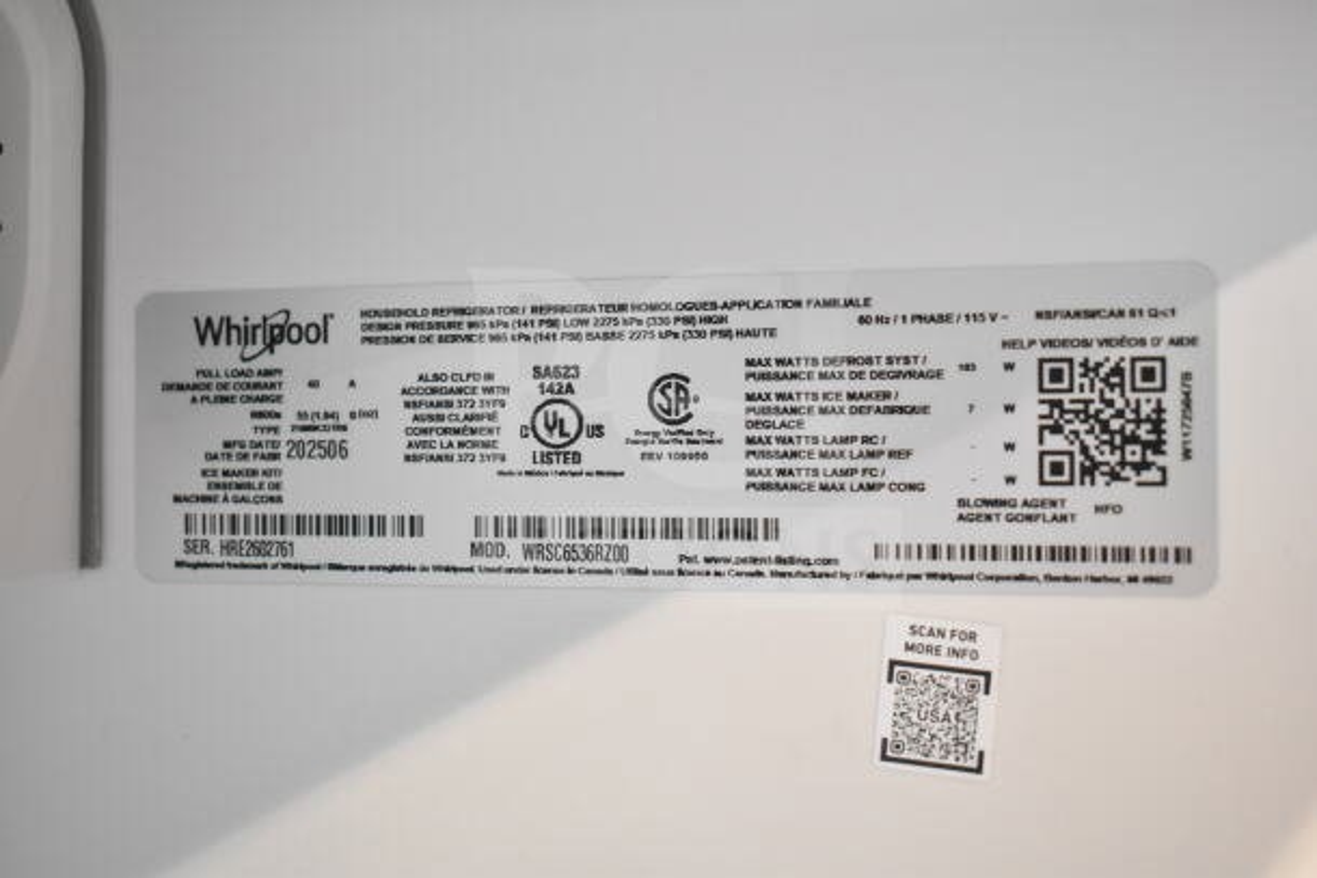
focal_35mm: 52
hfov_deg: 37.8
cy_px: 439
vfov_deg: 25.8
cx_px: 658
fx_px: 1921
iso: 3600
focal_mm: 35
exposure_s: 1/60
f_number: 4.5
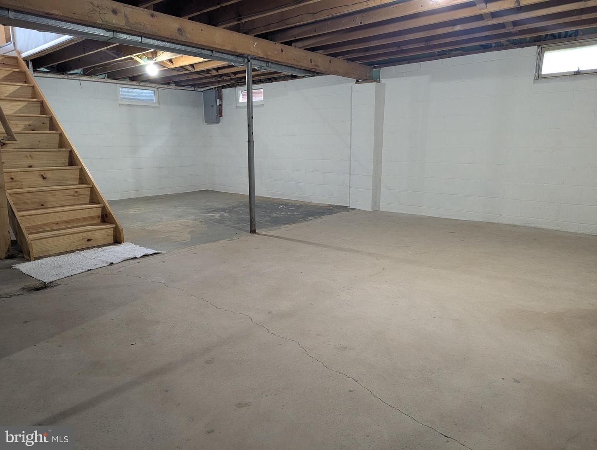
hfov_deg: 71.5
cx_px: 298
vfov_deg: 56.9
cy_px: 225
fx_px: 414
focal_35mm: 24
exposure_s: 1/24
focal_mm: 6.81
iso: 183
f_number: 1.85
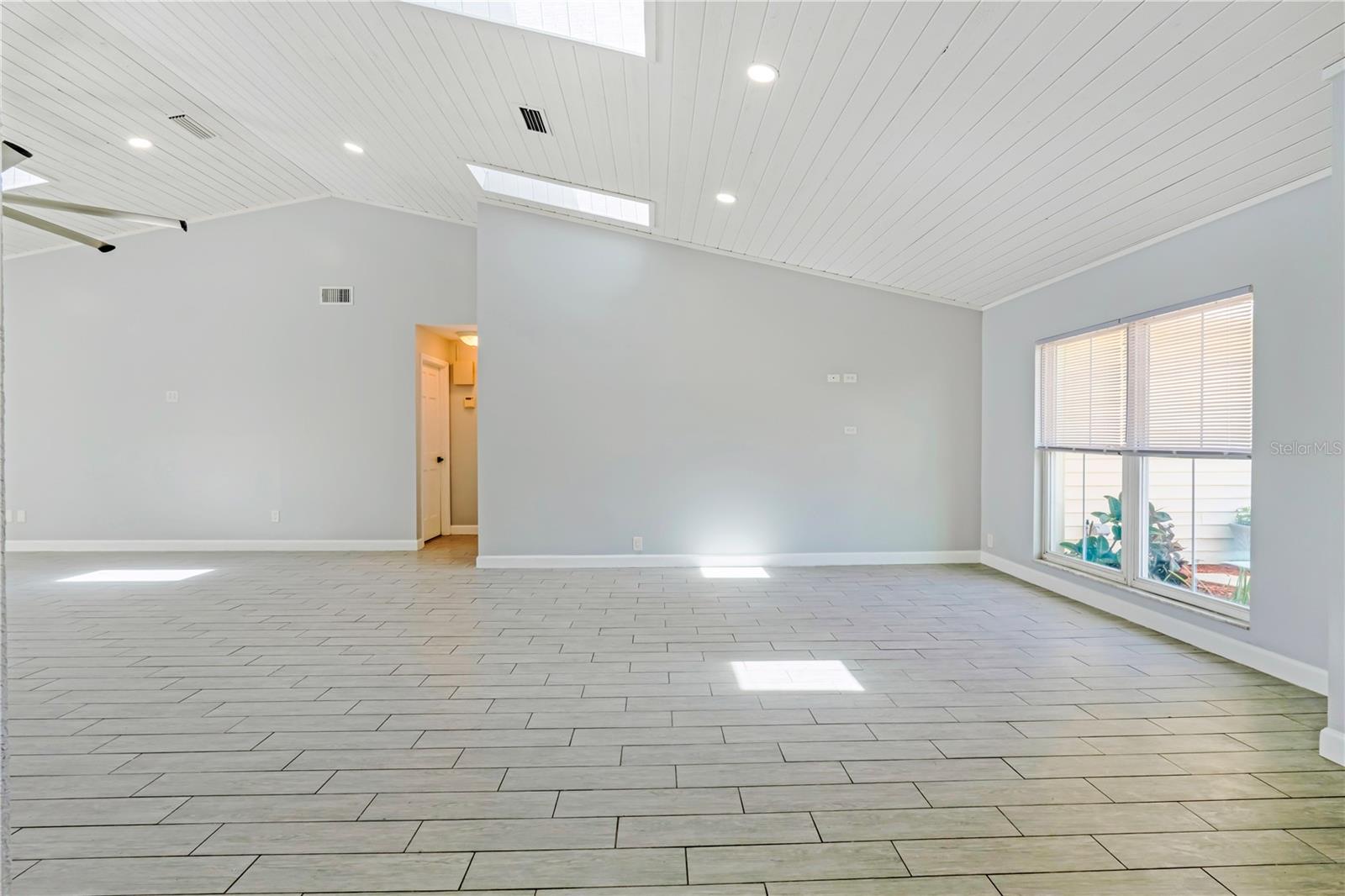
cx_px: 672
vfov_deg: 72.0
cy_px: 448
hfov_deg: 95.0
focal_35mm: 16
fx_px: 616
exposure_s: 1/640
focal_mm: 11
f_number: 9
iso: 250
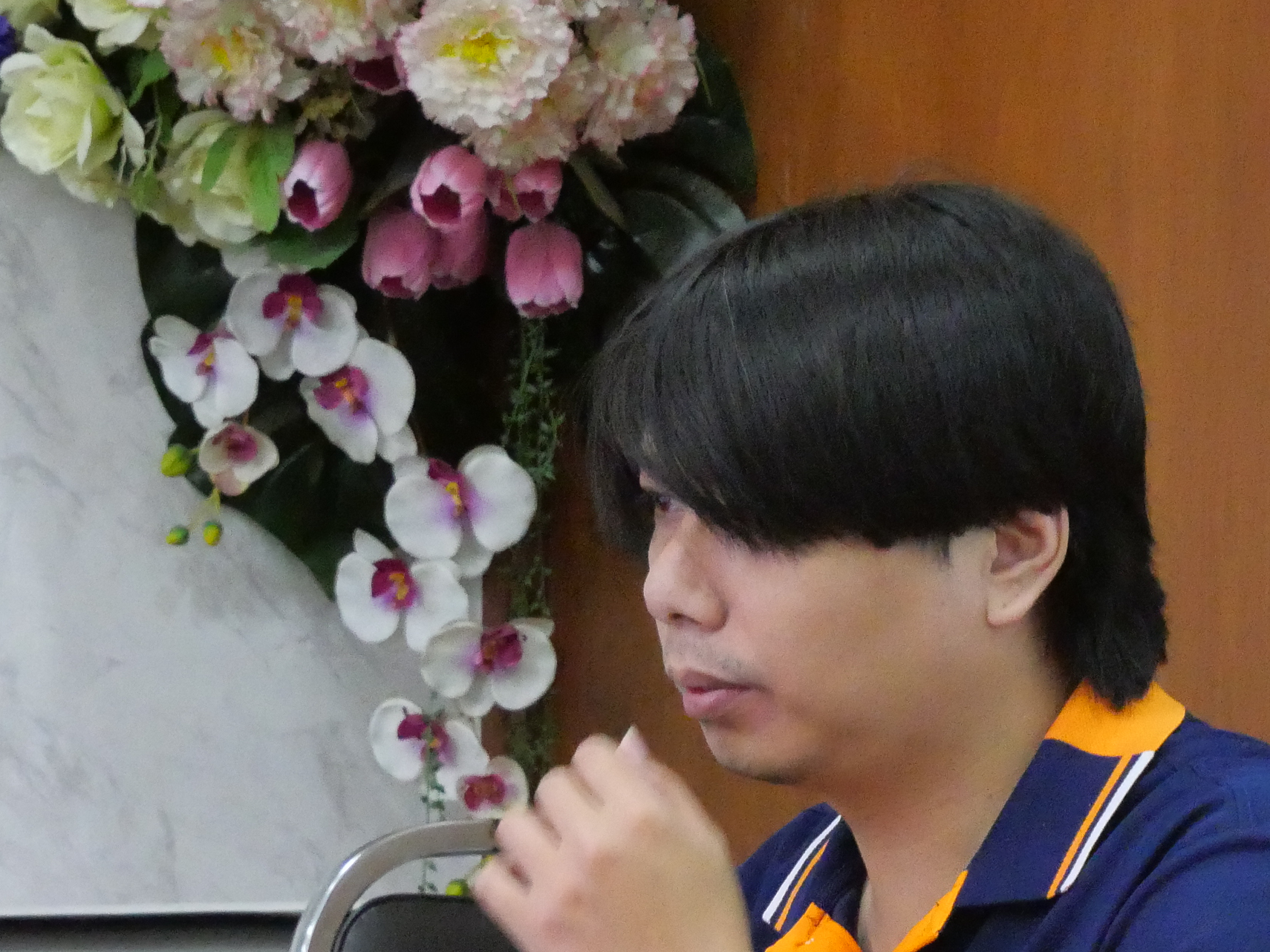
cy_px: 876
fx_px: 9501
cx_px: 514
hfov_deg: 7.6
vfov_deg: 5.7
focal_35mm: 259
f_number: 5.6
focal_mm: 60
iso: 6400
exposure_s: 1/80
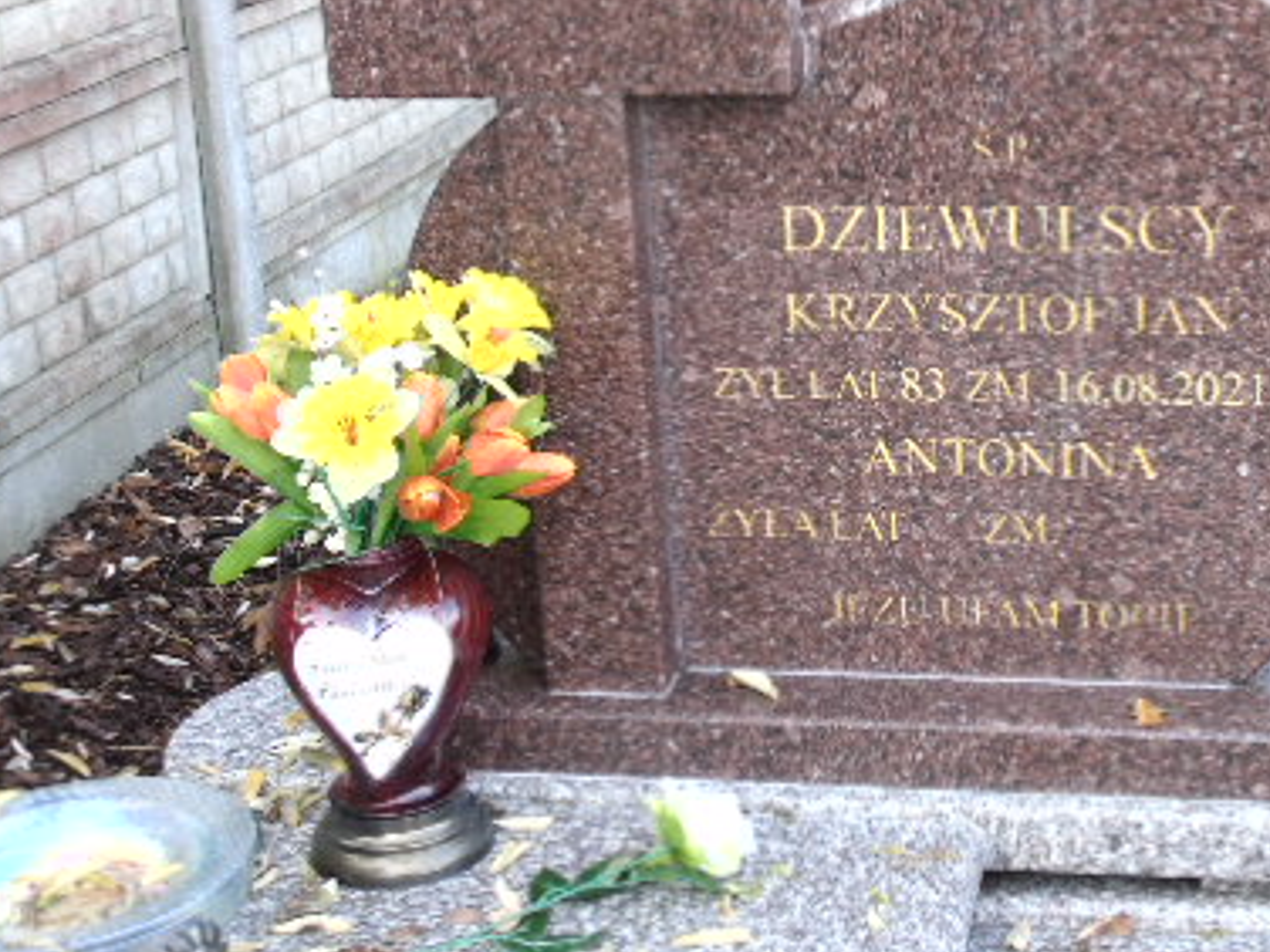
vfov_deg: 21.6
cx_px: 871
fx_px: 2495
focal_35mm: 68
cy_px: 395
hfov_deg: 28.3
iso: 80
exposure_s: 1/40
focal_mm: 7.1
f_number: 3.9
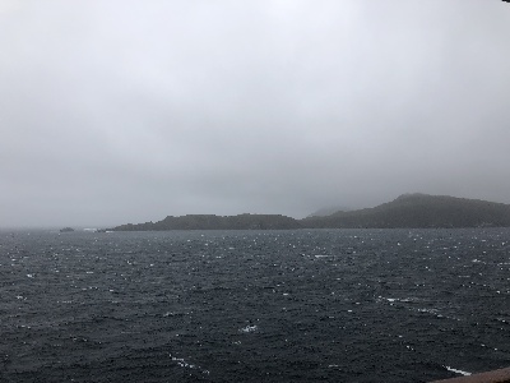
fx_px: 413
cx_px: 255
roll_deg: +0.0
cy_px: 192
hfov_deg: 63.4
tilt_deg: +5.5
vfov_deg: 49.7
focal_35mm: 28
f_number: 1.8
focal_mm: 4
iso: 20
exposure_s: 1/300
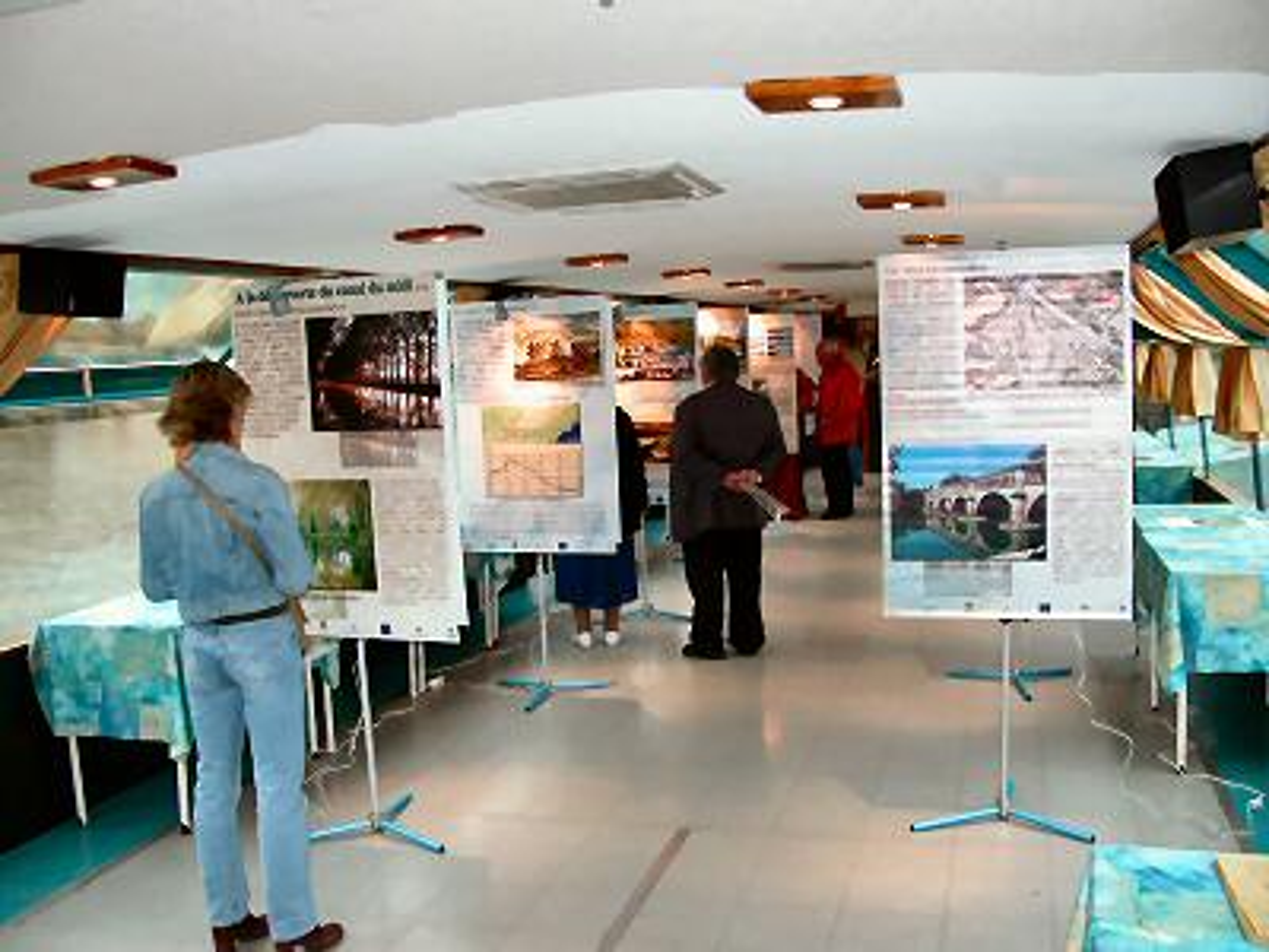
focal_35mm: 35
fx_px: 1283
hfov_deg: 52.6
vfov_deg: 40.7
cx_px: 634
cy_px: 476
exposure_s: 1/38.9
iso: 100
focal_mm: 8.9
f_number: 2.8
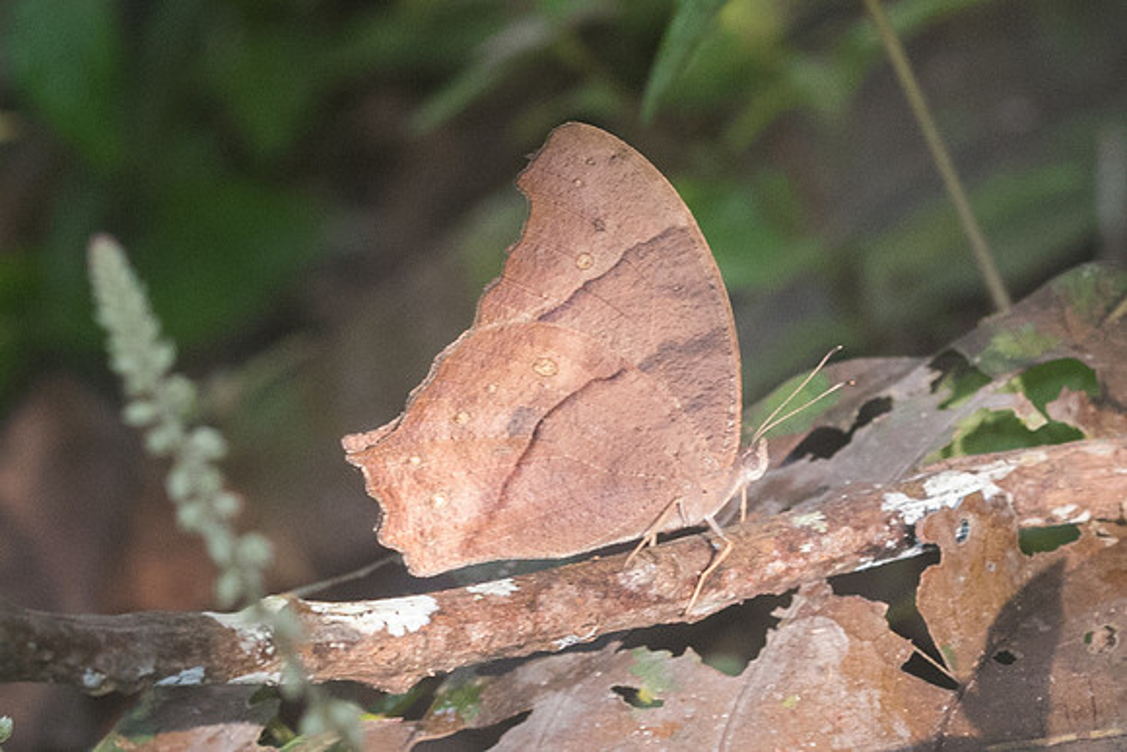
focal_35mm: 742
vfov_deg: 1.9
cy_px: 510
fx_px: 23223
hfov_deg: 2.8
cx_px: 601
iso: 800
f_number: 7.1
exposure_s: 1/250
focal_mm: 150
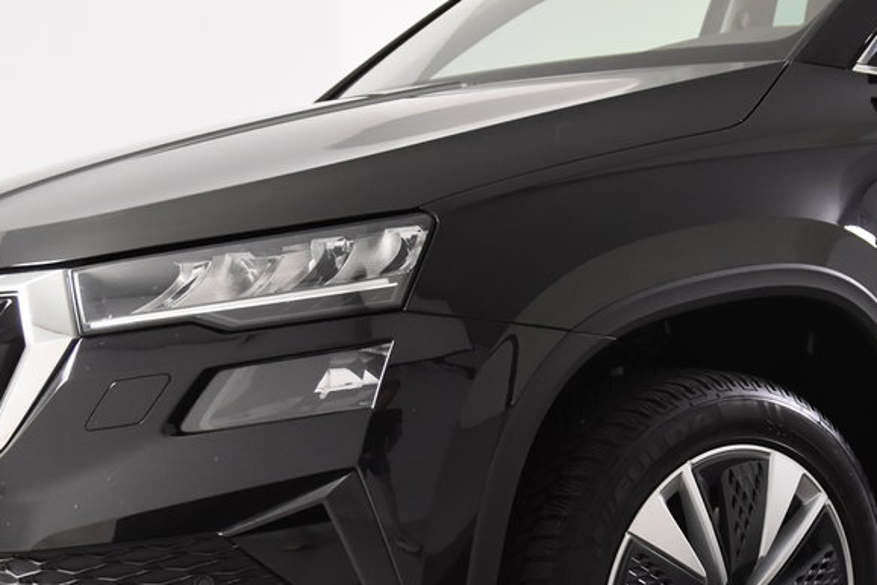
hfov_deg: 27.3
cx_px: 677
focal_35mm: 73
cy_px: 361
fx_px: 1778
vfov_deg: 18.6
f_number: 4
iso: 1600
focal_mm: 22
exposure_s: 1/60
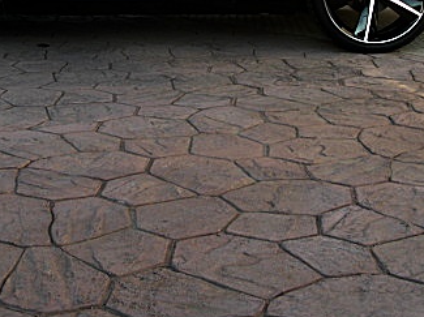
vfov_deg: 20.2
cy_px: 21
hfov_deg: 27.3
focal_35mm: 71
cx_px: 144
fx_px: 869
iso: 50
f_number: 2.8
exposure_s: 1/125
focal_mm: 6.3
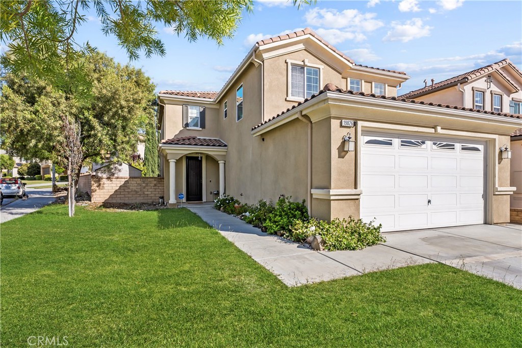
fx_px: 247
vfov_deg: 70.5
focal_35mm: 17
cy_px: 174
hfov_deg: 93.3
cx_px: 261
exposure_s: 1/60
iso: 80
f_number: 9
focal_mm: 17
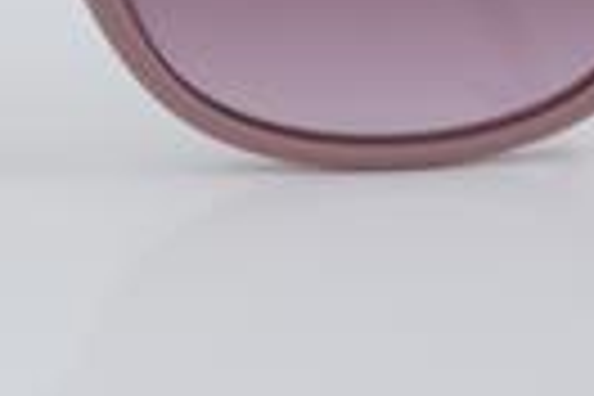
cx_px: -40
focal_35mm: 251
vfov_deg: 5.4
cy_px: -148
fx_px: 4133
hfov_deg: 8.2
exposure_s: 1/4
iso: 100
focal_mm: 55
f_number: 32
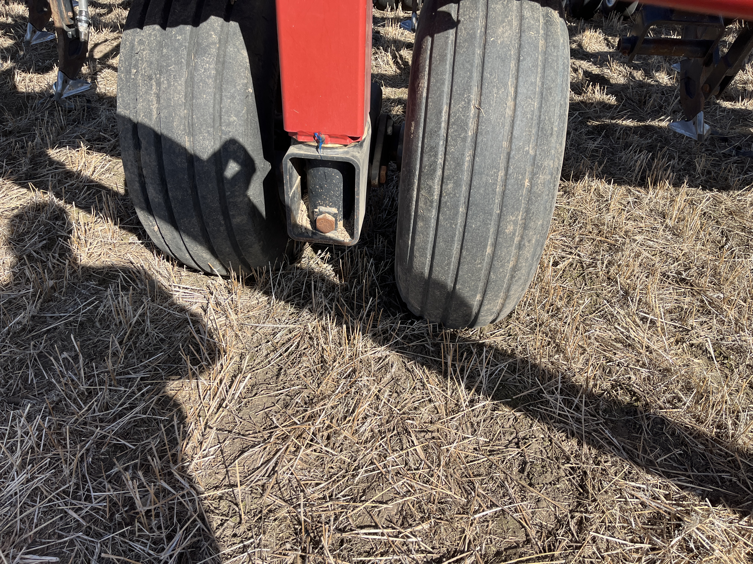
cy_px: 282
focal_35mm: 26
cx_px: 376
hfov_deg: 67.3
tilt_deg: -37.9
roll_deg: -1.6
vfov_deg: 53.1
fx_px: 566
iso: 50
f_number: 1.6
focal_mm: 5.1
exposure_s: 1/1957
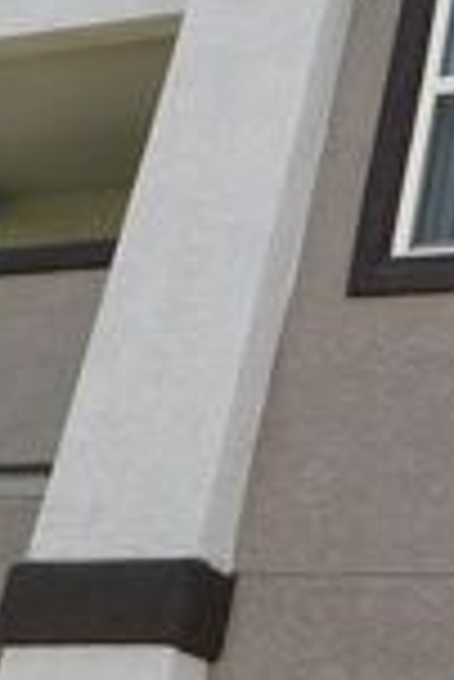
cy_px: 25
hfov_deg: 16.1
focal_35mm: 79
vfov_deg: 24.6
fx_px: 1491
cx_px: 638
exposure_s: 1/1000
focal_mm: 4
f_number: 3
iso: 125
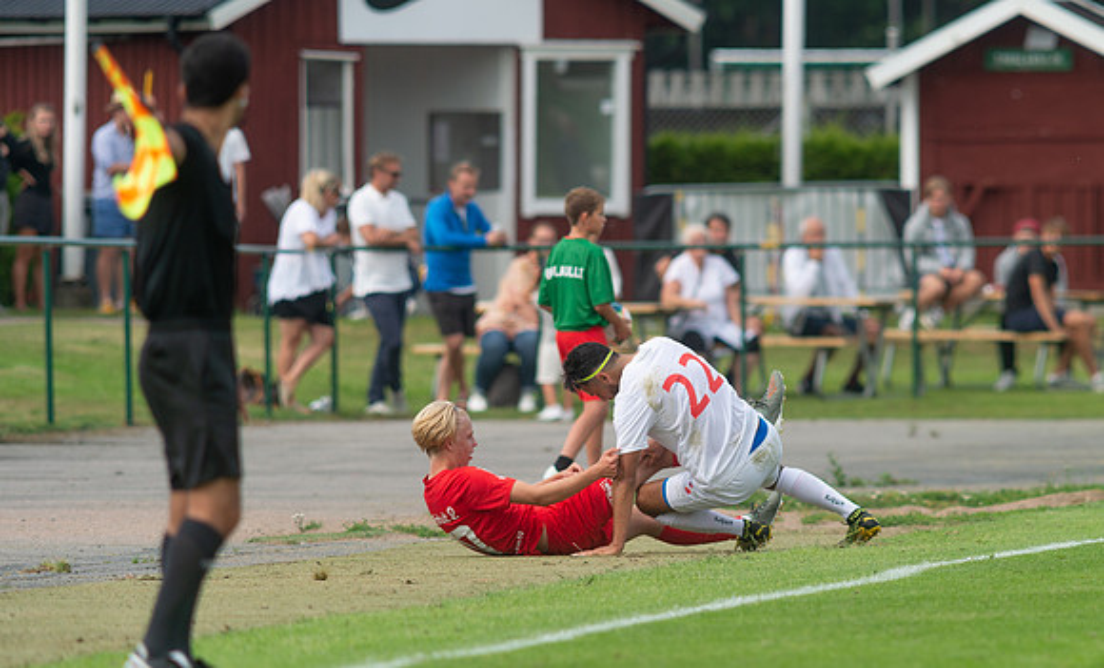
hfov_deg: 4.1
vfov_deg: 2.5
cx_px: 653
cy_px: 434
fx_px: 15548
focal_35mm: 521
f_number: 4
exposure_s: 1/1250
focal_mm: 420
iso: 160
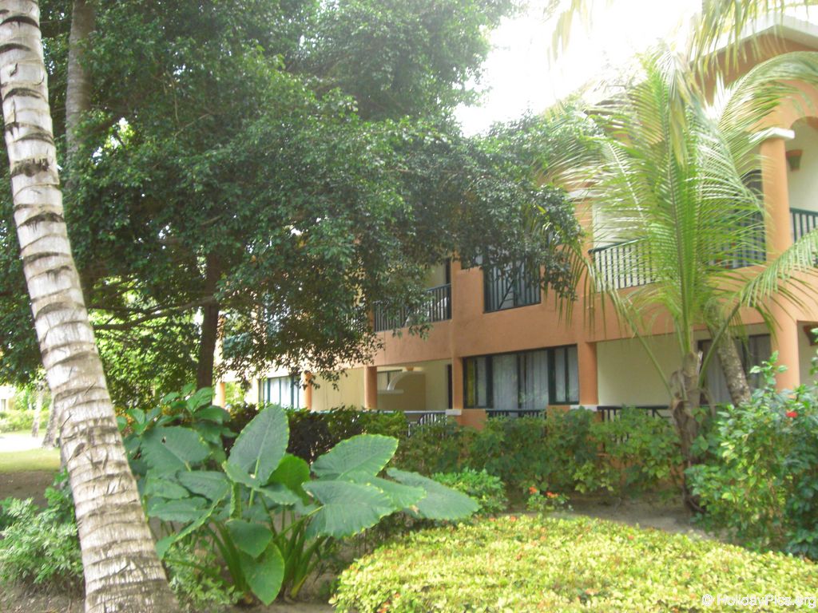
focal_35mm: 38
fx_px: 898
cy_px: 306
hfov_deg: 49.0
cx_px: 409
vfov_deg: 37.7
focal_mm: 6.2
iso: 200
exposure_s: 1/60
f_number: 2.7
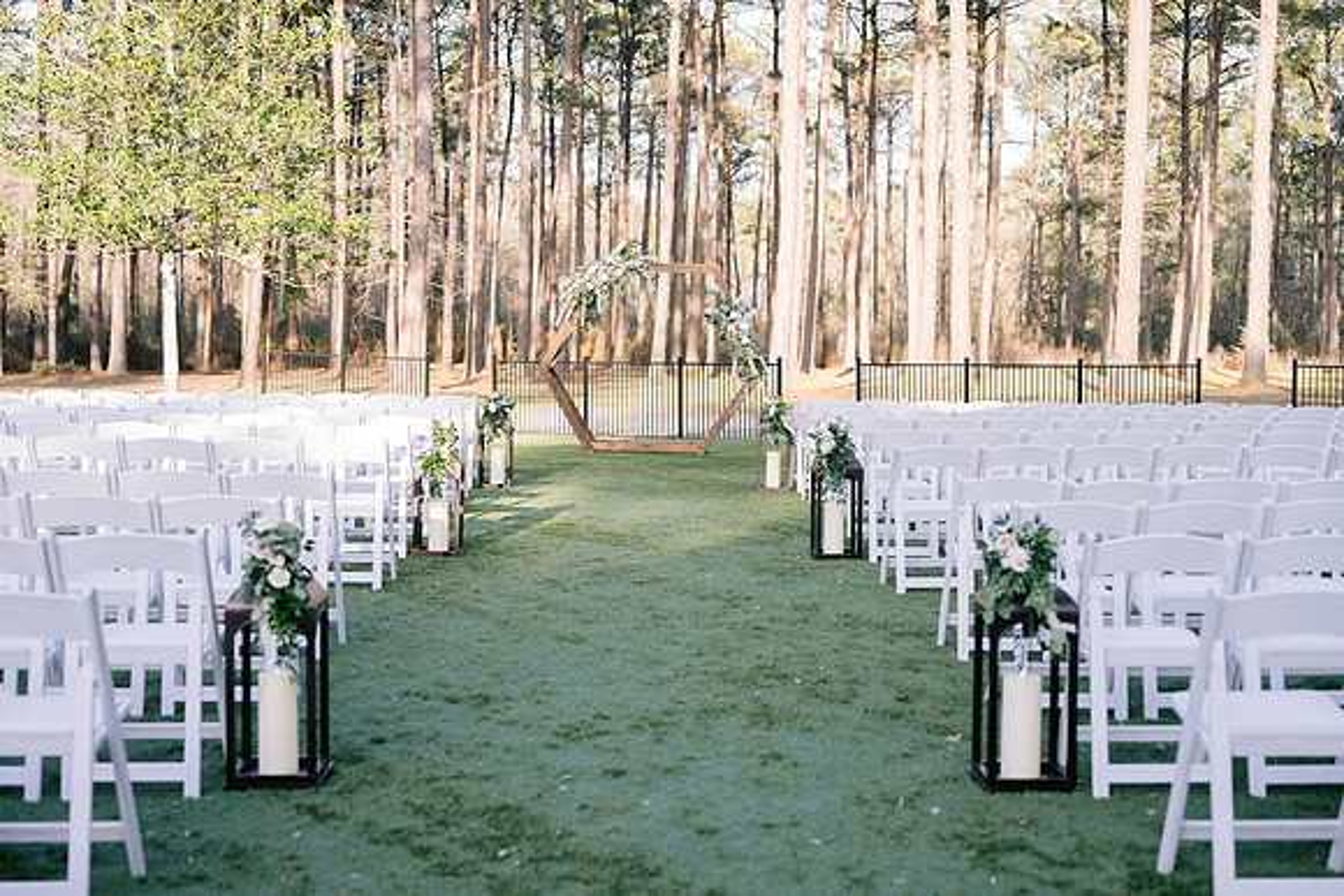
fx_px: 1872
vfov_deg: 26.9
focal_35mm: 50
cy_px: 448
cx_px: 672
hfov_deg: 39.5
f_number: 3.2
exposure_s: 1/640
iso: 400
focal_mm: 50
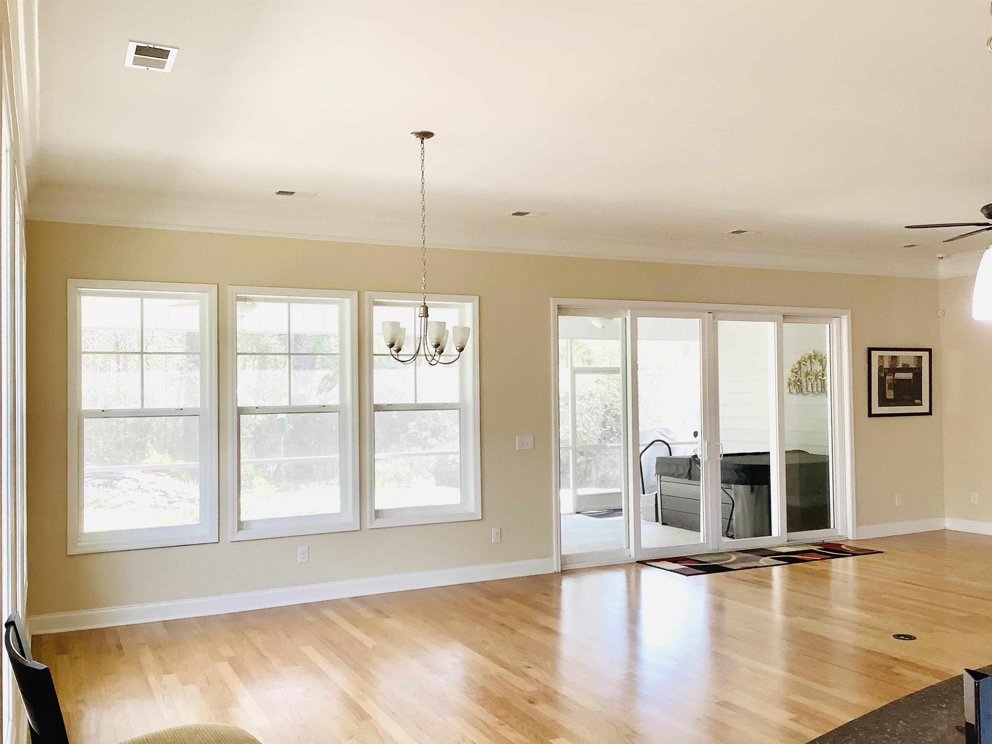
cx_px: 496
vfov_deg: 45.4
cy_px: 372
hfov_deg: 58.4
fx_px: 888
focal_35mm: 31
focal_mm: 3.3
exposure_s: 1/60
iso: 64
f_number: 2.4
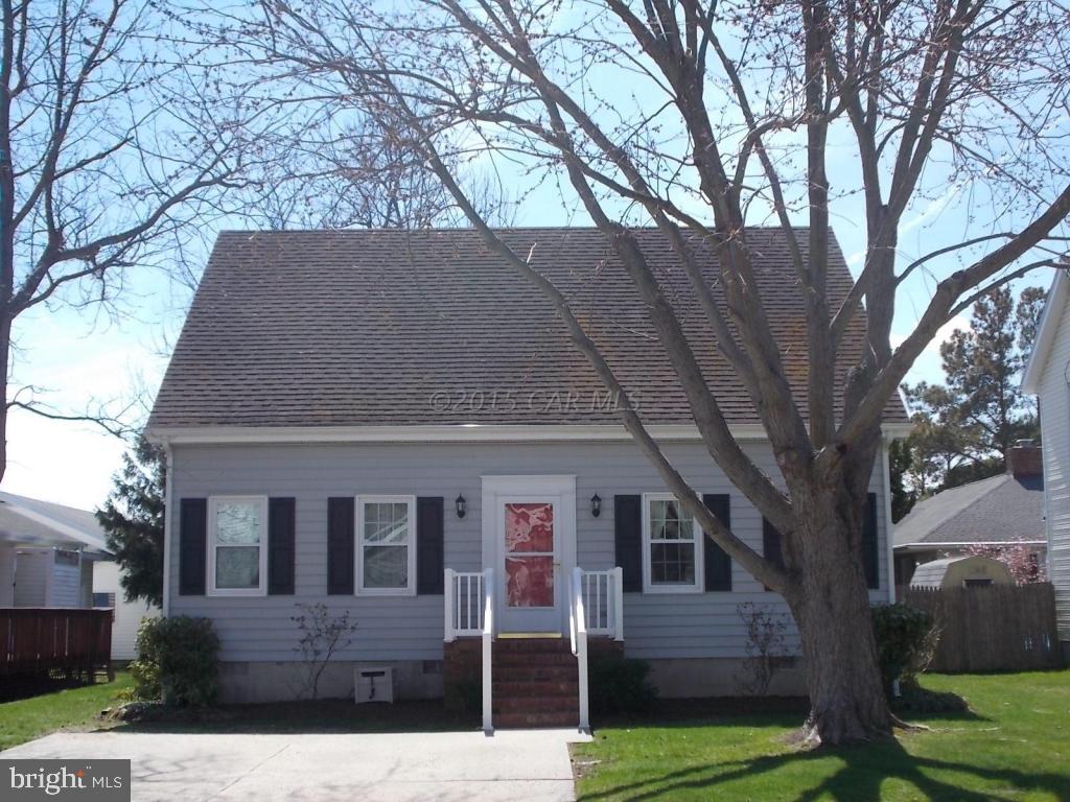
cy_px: 401
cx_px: 535
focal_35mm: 44
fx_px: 1360
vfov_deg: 32.9
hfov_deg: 42.9
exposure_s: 1/400
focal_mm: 7.9
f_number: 4.2
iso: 80
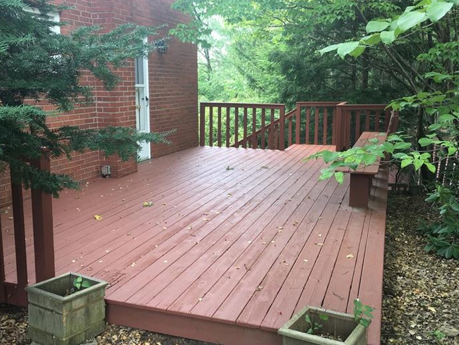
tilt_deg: -8.6
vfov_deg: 41.8
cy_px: 154
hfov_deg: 53.9
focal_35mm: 34
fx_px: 451
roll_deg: +0.8
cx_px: 224
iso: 25
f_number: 2.2
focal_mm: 4.15
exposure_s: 1/40
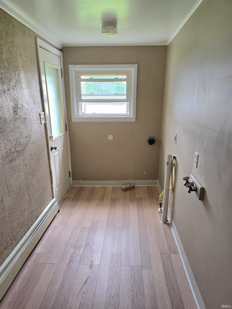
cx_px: 116
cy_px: 154
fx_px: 206
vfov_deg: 73.9
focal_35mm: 23
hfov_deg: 58.9
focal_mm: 5.4
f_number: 1.8
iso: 160
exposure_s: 1/182
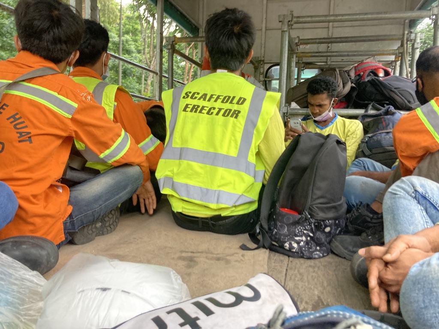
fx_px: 355
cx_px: 220
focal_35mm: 28
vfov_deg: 49.7
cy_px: 164
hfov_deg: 63.4
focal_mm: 3.99
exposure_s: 1/81
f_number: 1.8
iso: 80
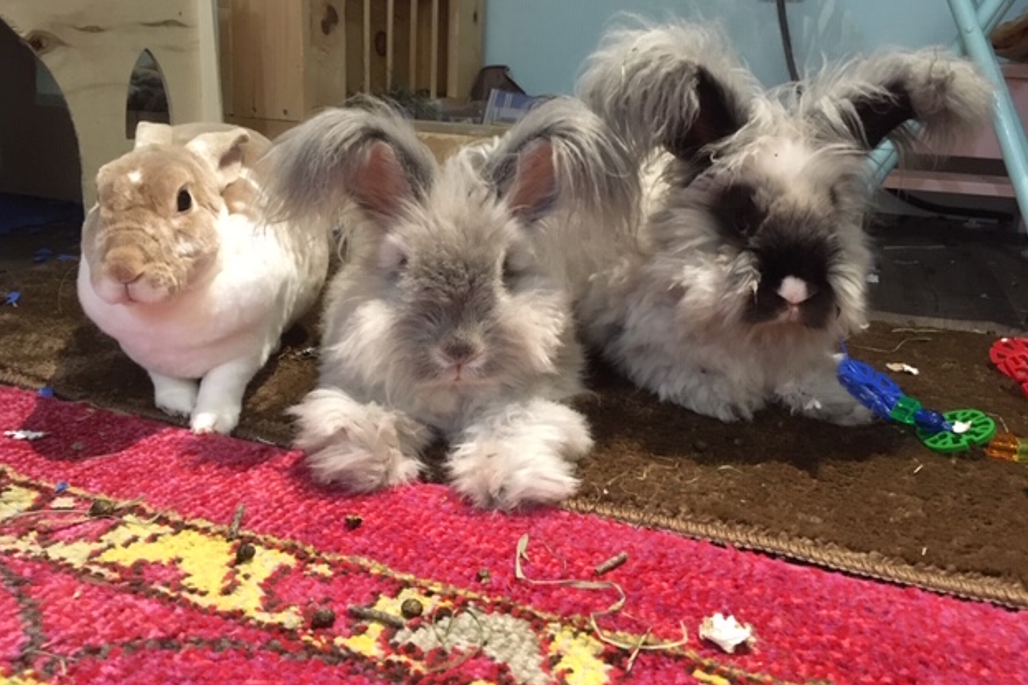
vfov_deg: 42.2
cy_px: 299
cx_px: 503
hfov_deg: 60.3
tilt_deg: -14.2
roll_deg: -3.2
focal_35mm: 31
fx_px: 885
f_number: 2.2
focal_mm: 4.15
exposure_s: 1/15
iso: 250
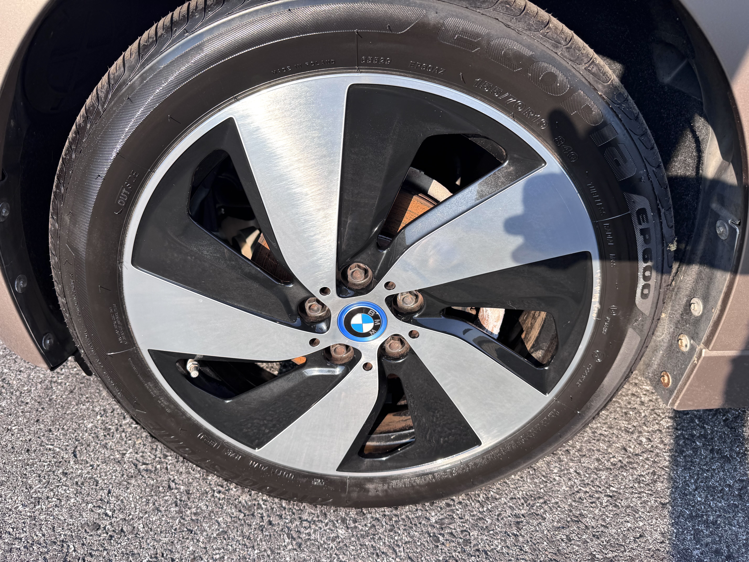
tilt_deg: -32.2
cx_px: 374
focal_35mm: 24
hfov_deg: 71.6
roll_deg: -0.6
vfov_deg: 56.8
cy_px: 281
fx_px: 519
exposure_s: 1/980
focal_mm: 6.76
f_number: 1.78
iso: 80
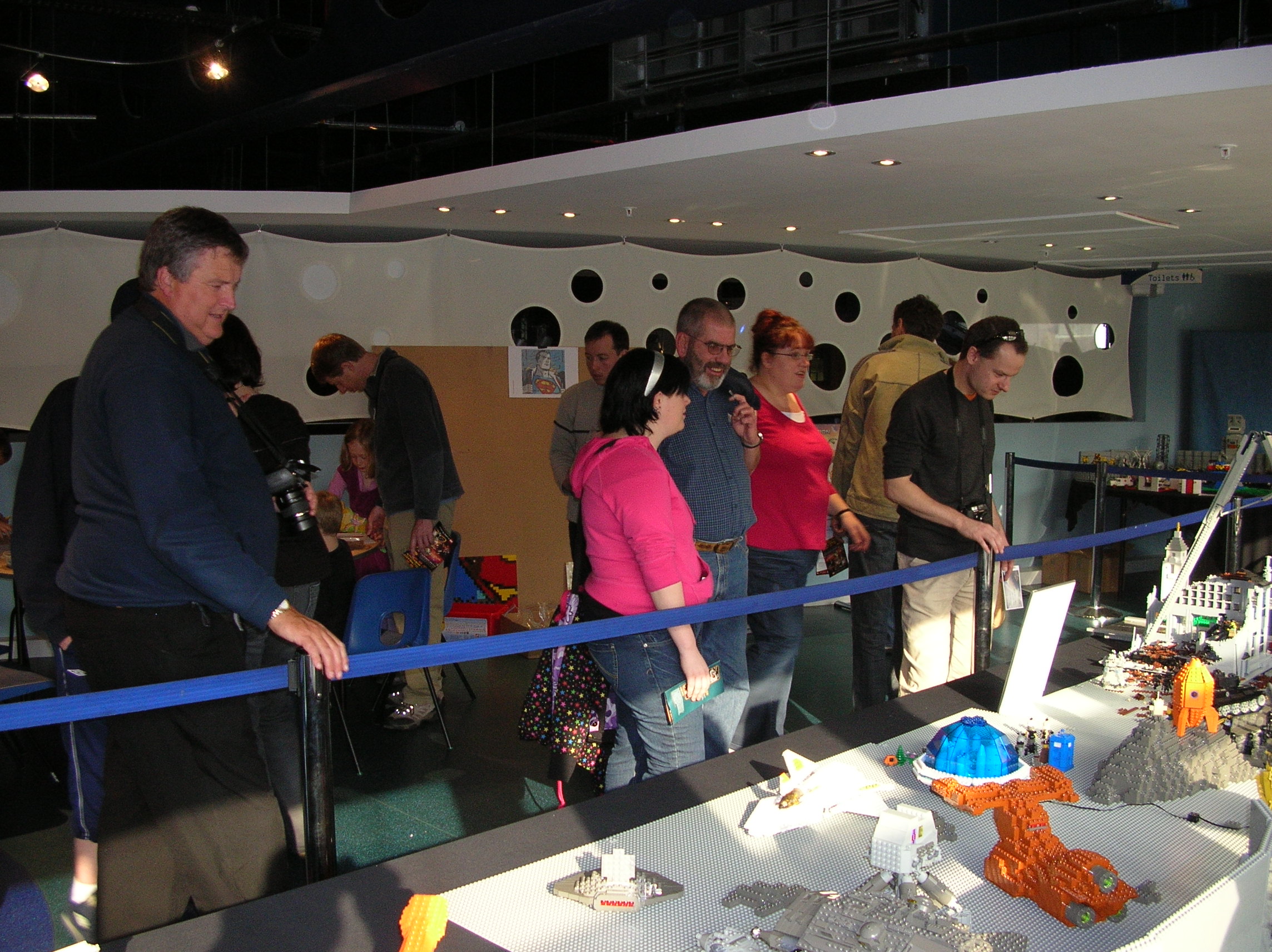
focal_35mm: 35
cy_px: 476
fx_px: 1285
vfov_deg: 40.6
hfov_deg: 52.7
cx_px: 636
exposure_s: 1/60.1
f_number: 2.8
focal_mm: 5.8
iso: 88
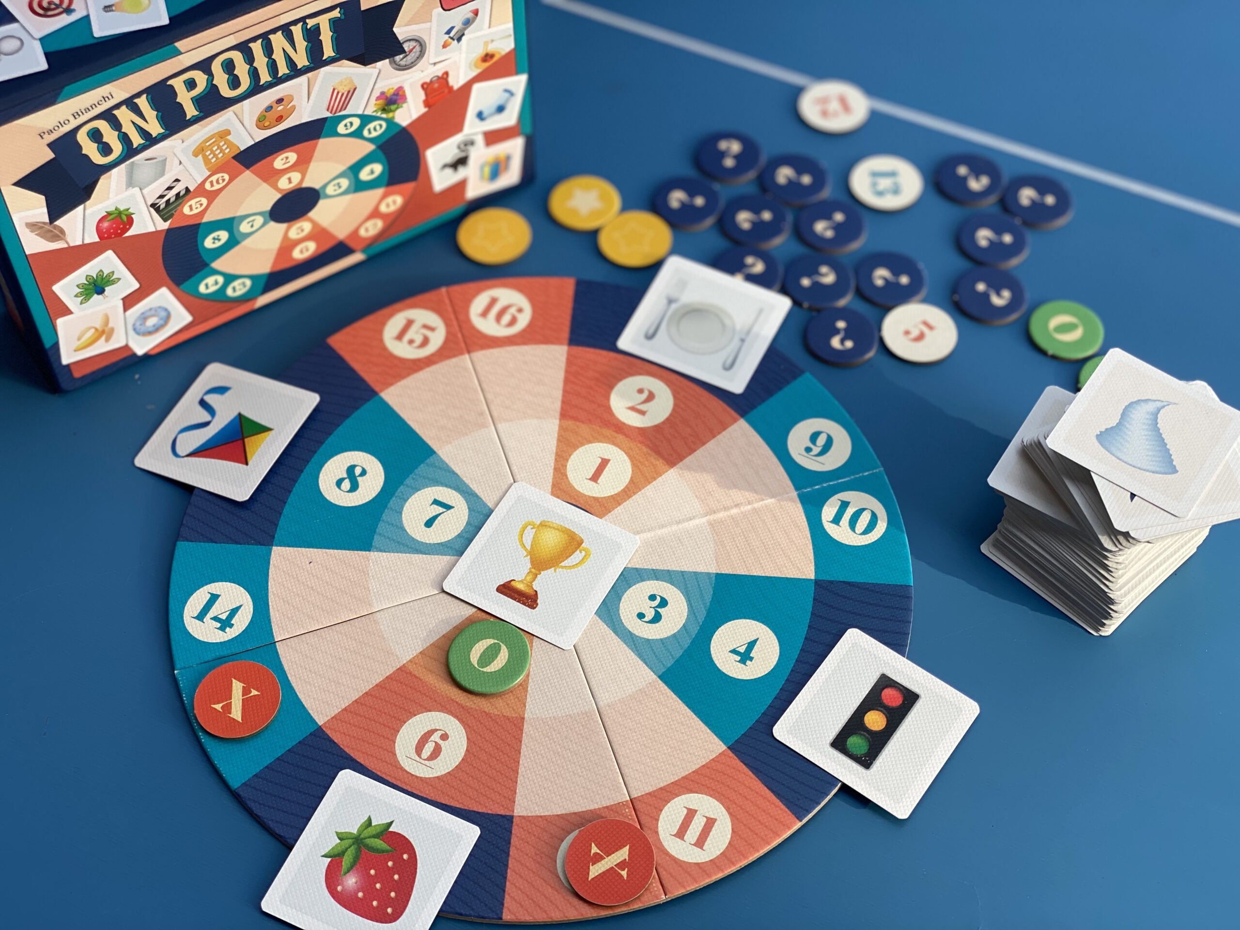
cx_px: 620
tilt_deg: -53.6
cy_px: 465
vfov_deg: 28.0
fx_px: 1863
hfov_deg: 36.8
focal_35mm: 52
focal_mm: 6
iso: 20
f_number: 2
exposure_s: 1/151
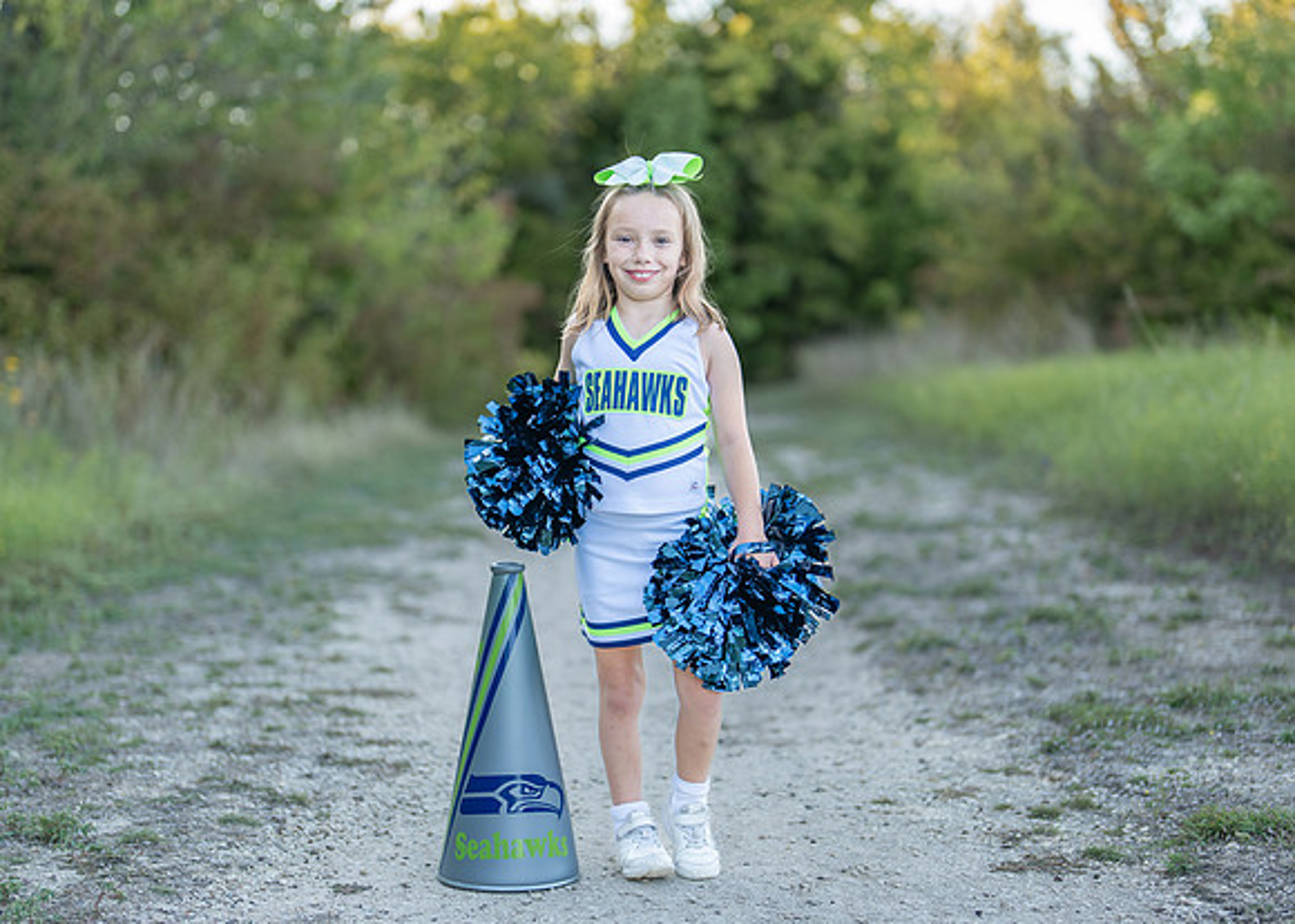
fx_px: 2464
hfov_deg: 29.4
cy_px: 510
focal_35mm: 67
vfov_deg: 21.2
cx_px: 654
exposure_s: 1/640
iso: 100
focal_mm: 50
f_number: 1.2
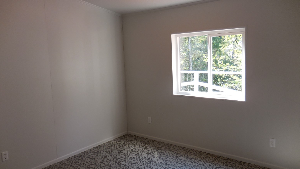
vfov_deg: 41.5
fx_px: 223
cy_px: 82
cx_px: 150
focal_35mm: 28
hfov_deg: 67.9
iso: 125
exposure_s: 1/80
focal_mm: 4.5
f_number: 3.3
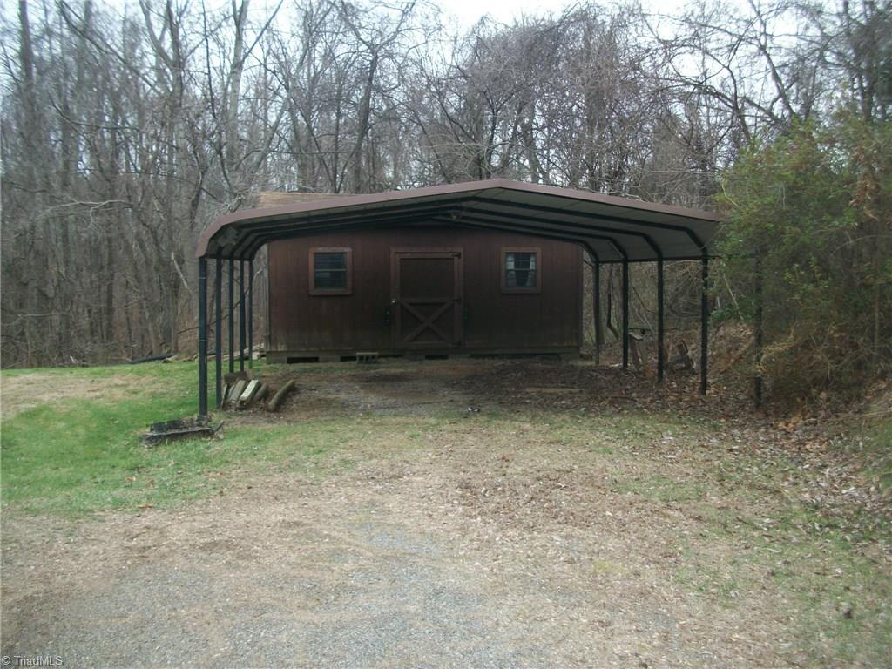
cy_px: 334
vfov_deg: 44.2
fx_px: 825
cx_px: 446
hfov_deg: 56.8
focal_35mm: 32
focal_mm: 5.7
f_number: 2.9
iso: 80
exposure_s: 1/250
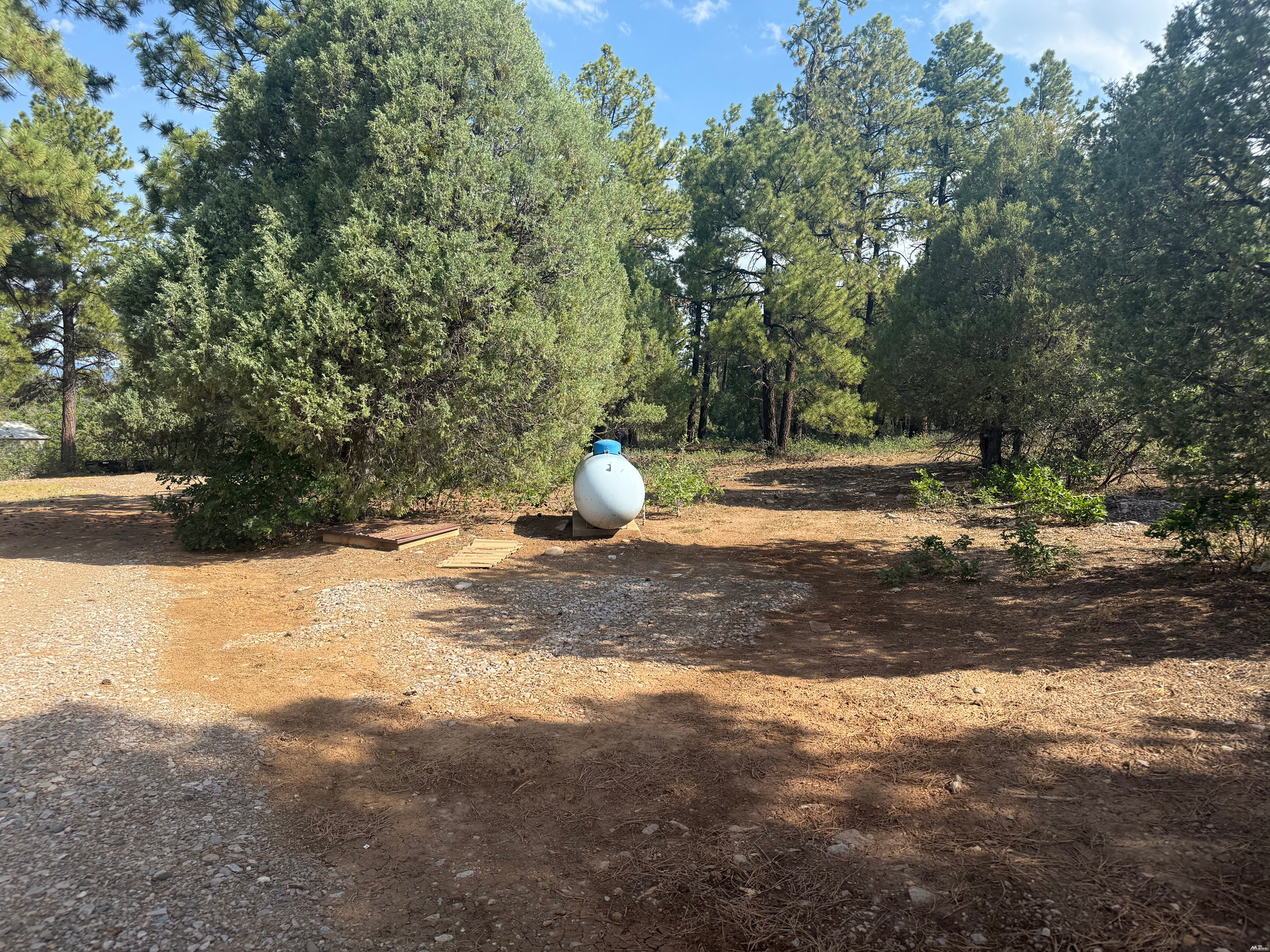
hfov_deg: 71.6
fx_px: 881
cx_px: 635
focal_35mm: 24
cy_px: 476
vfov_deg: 56.8
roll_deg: -2.1
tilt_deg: -3.8
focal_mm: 6.76
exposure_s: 1/2801
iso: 100
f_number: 1.78
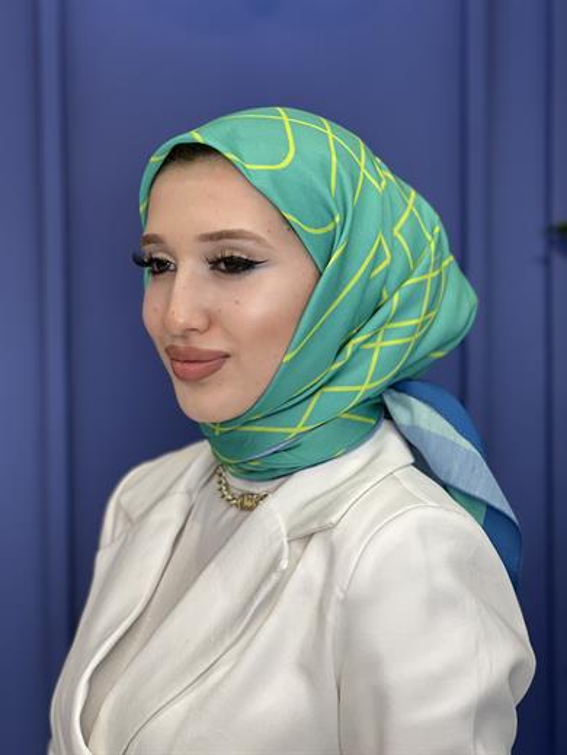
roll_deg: +0.2
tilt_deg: -3.9
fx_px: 1682
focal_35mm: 77
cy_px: 378
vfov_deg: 25.3
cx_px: 284
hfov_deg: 19.1
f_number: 2.8
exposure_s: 1/100
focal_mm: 9
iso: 100
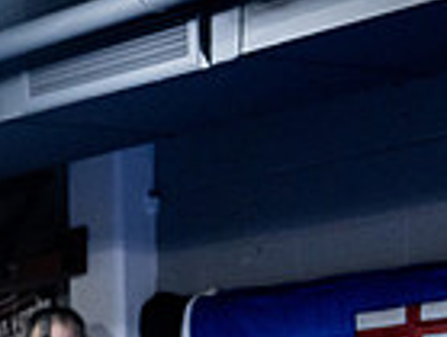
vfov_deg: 7.6
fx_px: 2486
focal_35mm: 192
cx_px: -379
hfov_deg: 9.7
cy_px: 554
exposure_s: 1/1000
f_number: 2.8
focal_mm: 48
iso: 8000
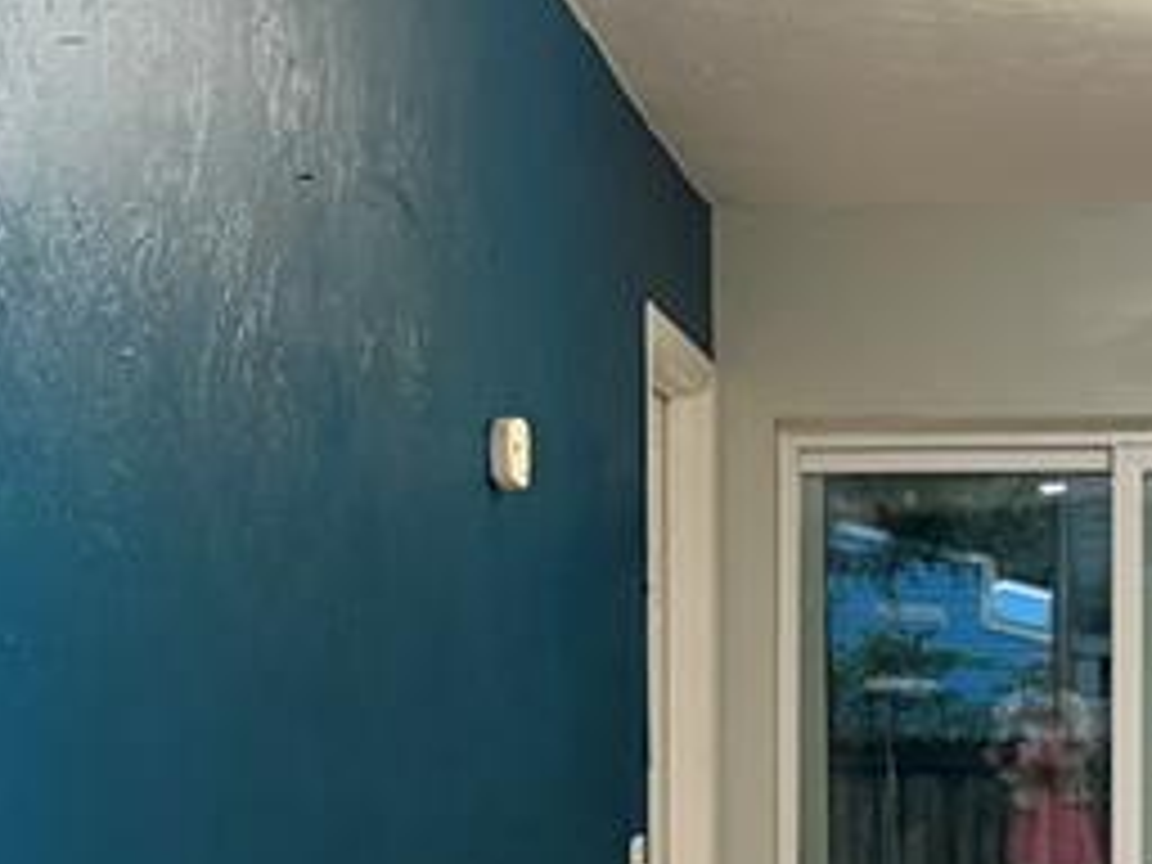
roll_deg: +0.1
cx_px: 756
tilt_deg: -0.5
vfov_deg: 15.3
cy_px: 706
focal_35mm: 96
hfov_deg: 20.4
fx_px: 3195
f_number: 1.78
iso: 500
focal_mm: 6.76
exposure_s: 1/60
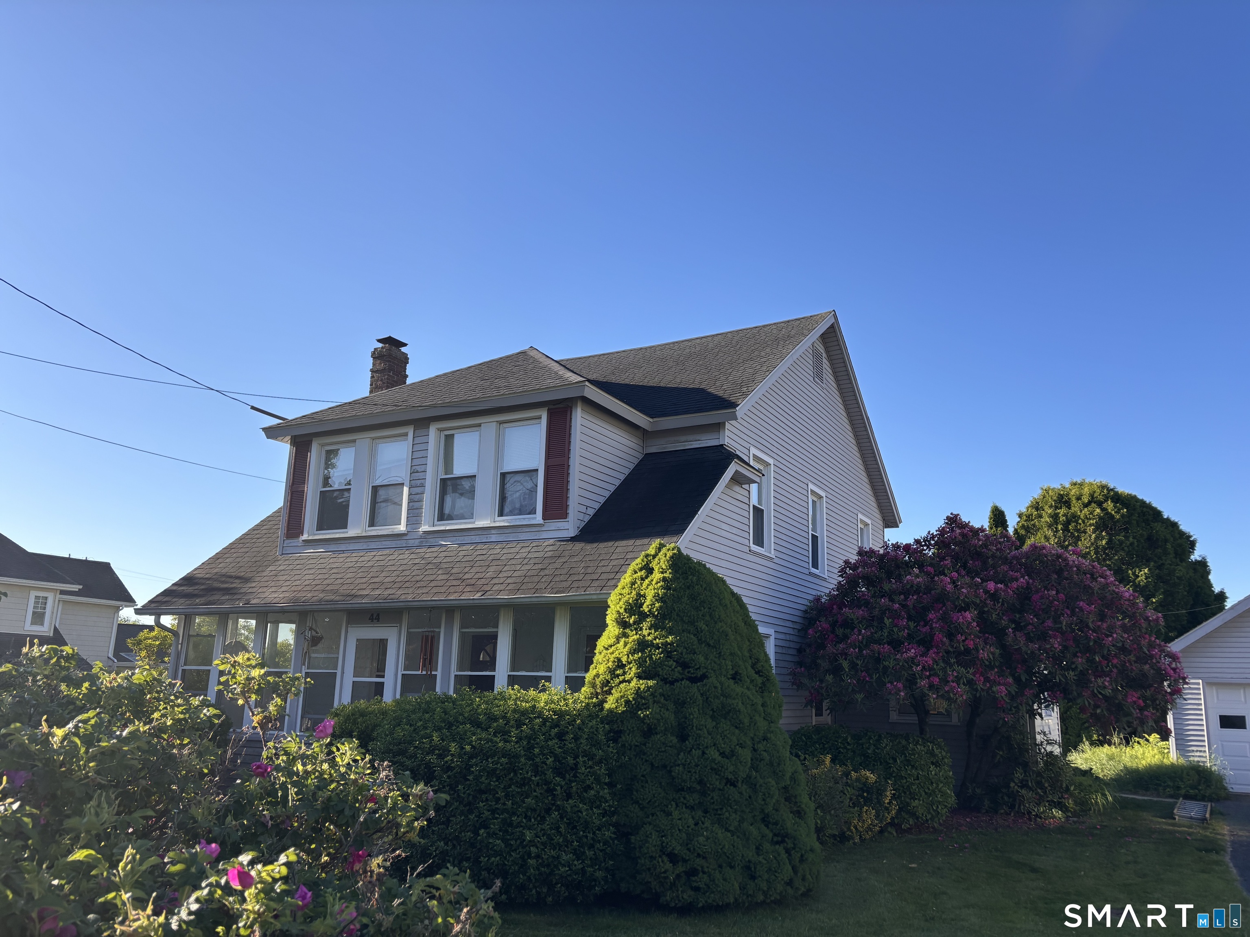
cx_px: 625
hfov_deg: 67.3
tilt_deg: +12.8
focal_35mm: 26
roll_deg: -1.7
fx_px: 939
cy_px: 468
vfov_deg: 53.1
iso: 50
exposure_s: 1/1984
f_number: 1.6
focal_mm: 5.96
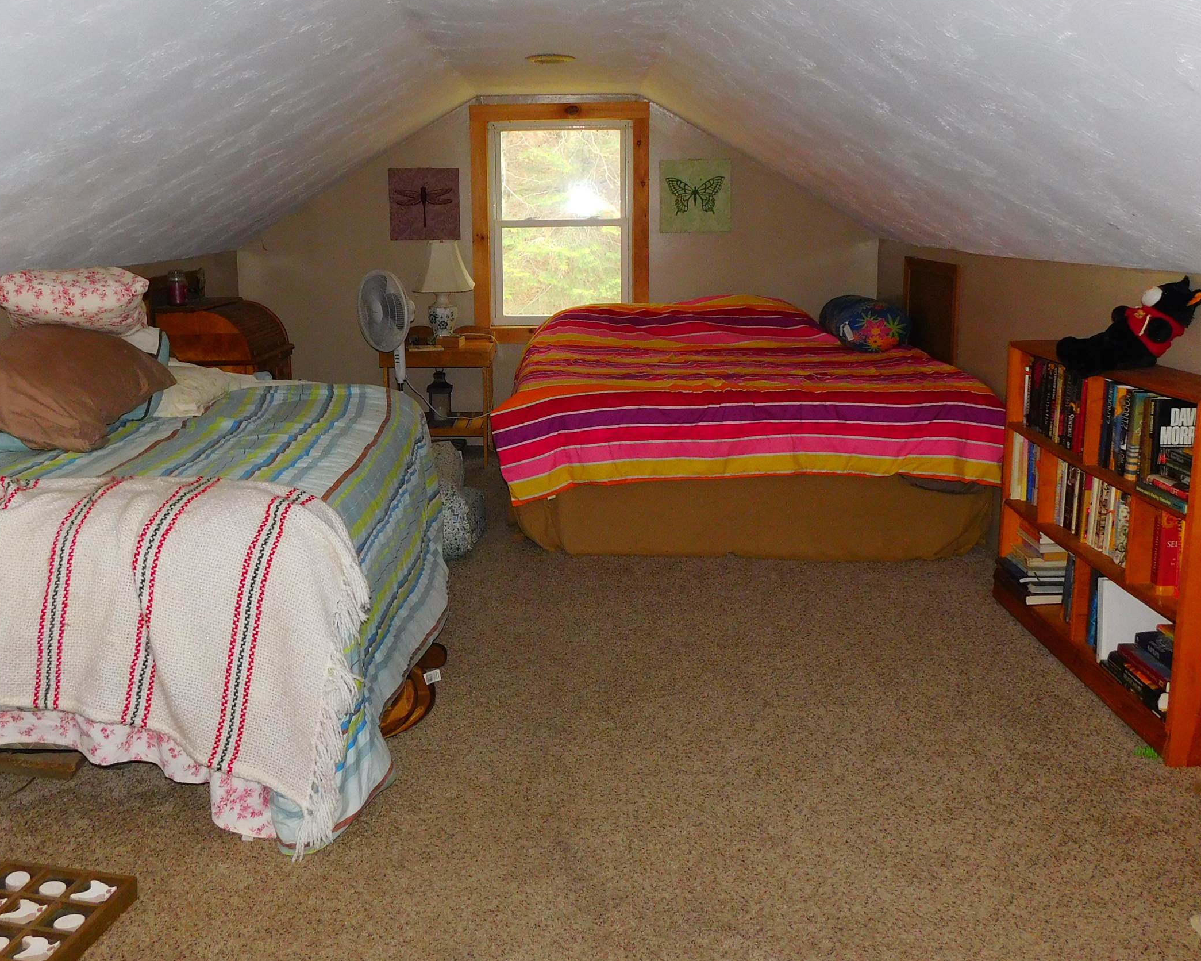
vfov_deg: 44.5
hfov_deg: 54.1
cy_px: 424
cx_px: 534
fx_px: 1173
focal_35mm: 33
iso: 200
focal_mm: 4
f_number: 3
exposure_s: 1/30
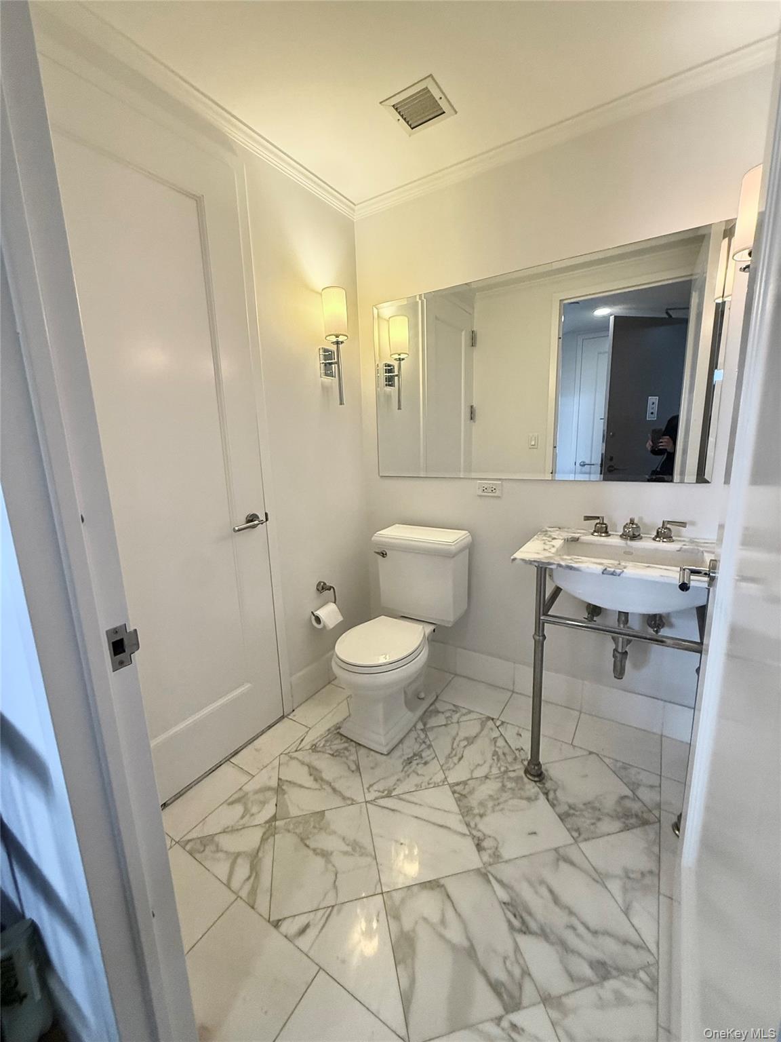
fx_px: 421
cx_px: 390
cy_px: 521
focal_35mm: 14
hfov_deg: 85.7
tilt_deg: -10.4
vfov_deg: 102.1
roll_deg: +1.9
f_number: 2.2
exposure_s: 1/120
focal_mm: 2.22
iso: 250
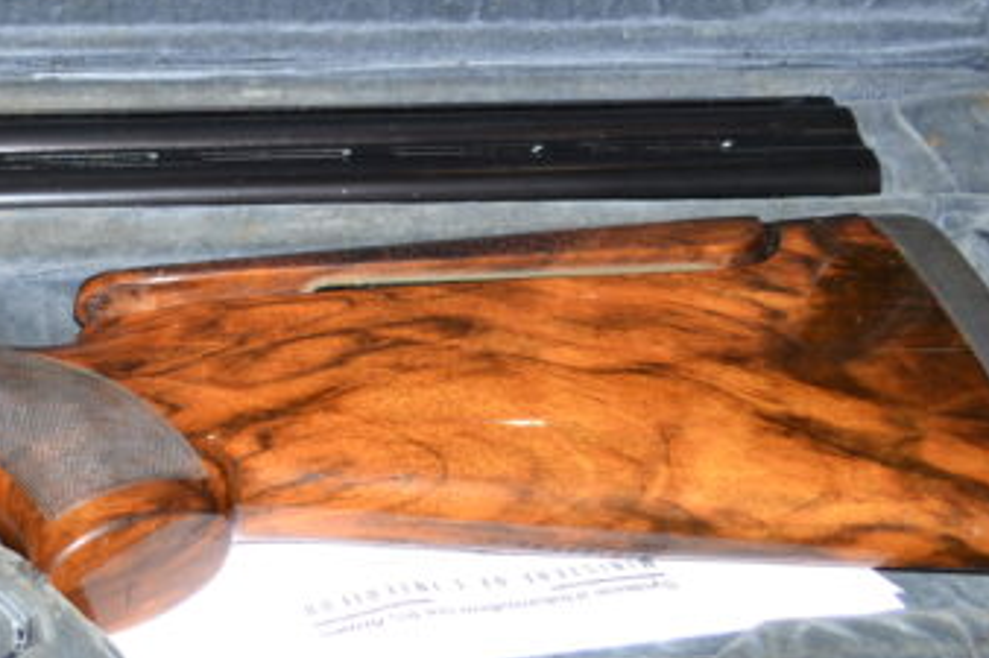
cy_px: 92
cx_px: -313
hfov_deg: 20.4
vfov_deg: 14.9
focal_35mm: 91
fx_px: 2499
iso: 100
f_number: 4.5
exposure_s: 1/60
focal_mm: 20
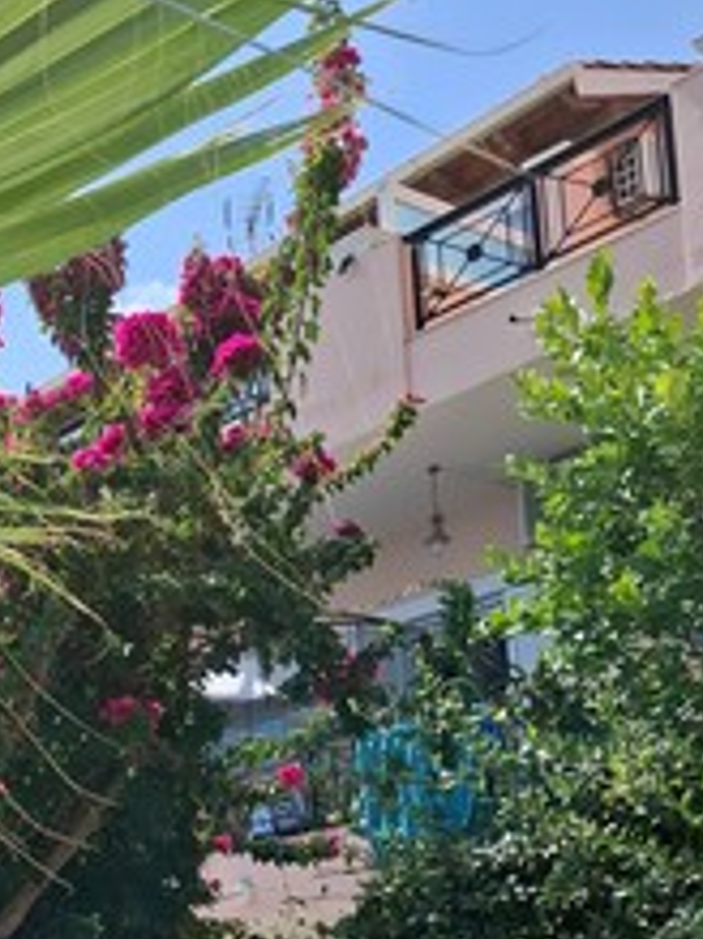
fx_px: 1708
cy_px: 888
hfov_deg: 21.6
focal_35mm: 63
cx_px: -146
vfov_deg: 29.2
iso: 50
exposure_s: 1/2591
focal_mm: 5.54
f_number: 1.8
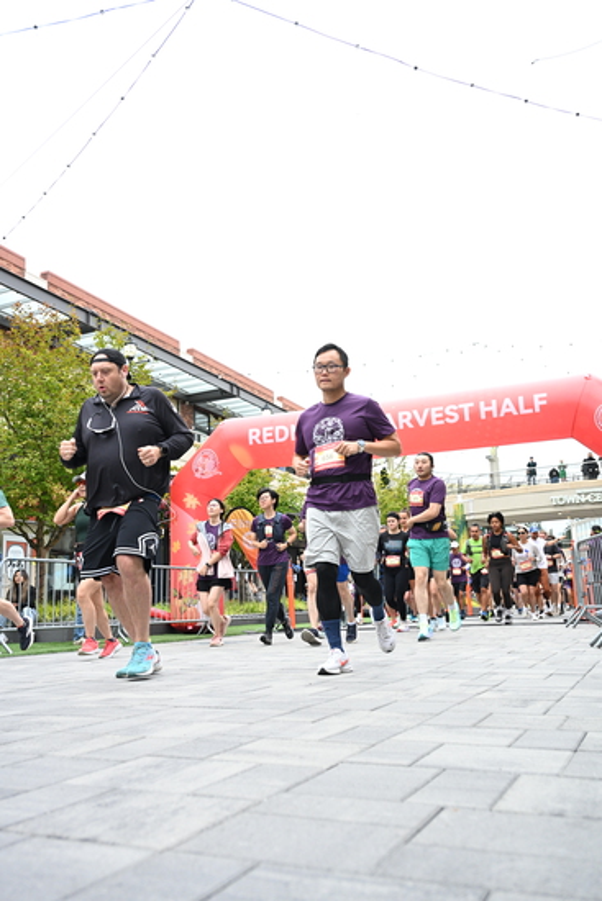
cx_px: 301
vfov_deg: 60.3
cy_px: 450
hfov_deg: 42.3
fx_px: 777
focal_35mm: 31
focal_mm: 31
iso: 2000
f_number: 4
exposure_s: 1/640
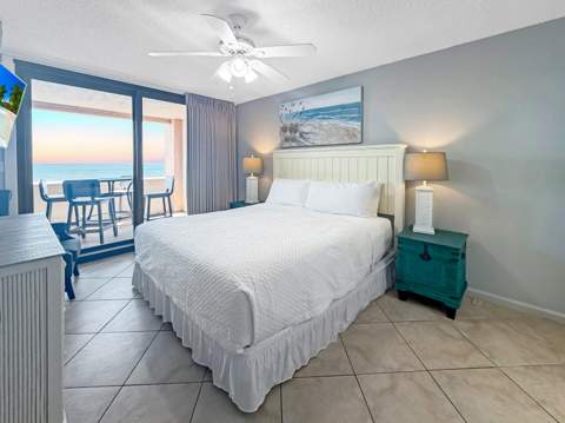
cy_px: 212
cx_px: 282
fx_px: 228
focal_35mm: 14
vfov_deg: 85.6
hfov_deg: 102.1
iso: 125
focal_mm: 2.22
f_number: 2.2
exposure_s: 1/120
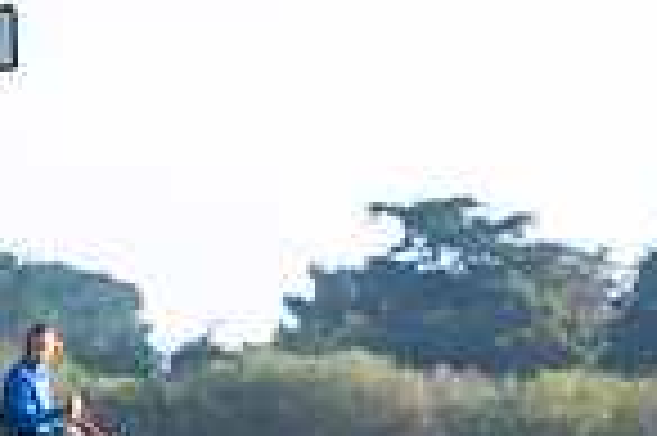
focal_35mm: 417
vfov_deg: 3.3
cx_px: -576
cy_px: 389
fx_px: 7602
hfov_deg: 4.9
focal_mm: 105
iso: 320
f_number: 7.1
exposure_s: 1/500
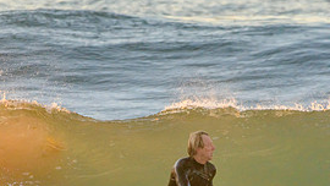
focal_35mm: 1686
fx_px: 14756
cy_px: 229
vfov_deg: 0.7
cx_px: 225
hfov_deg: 1.3
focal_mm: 500
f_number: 5.6
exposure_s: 1/1000
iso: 1600
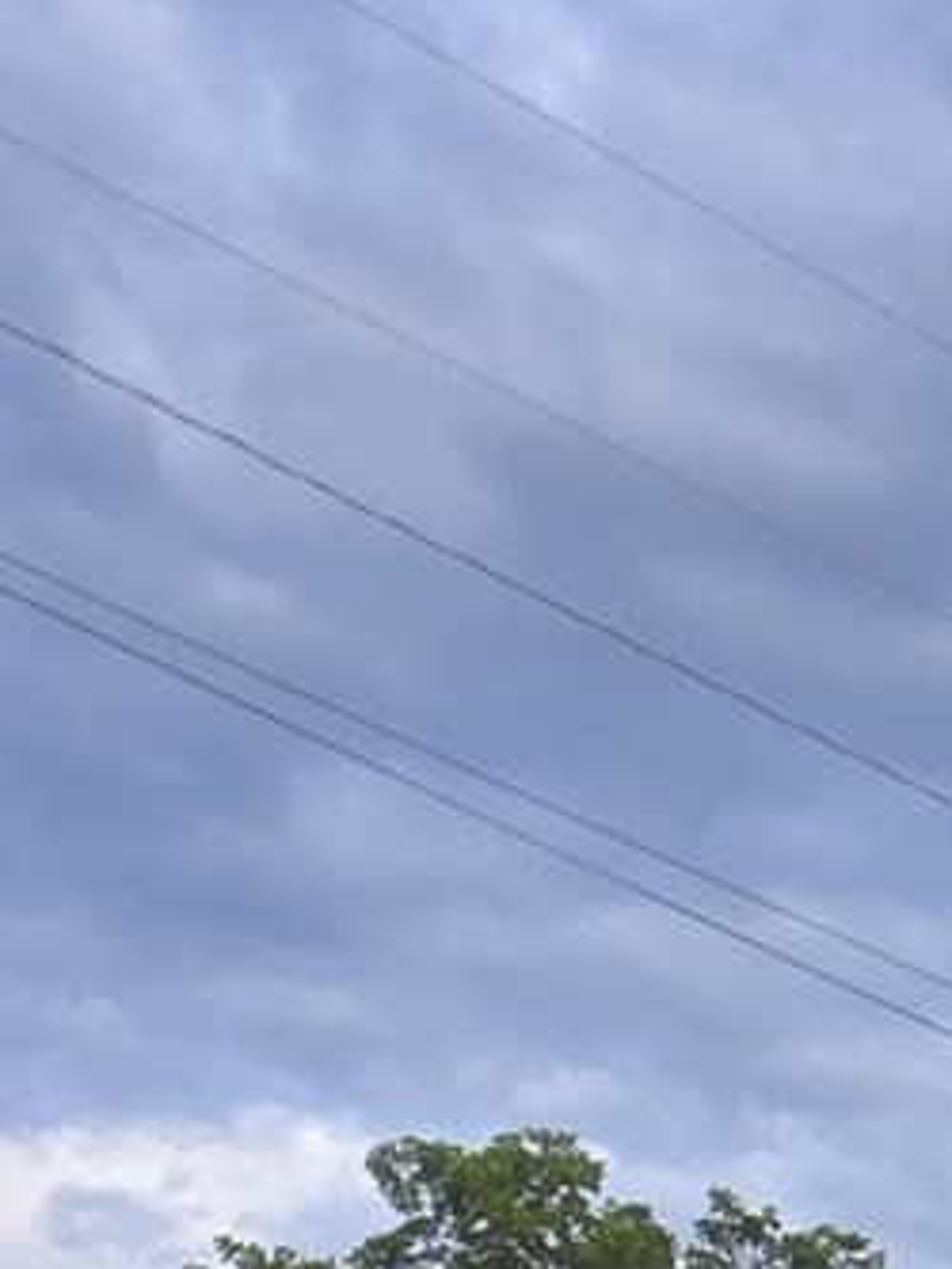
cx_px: 2011
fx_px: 3298
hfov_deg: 13.6
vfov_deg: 18.2
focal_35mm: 90
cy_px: 2126
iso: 20
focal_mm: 2.2
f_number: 1.9
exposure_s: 1/120
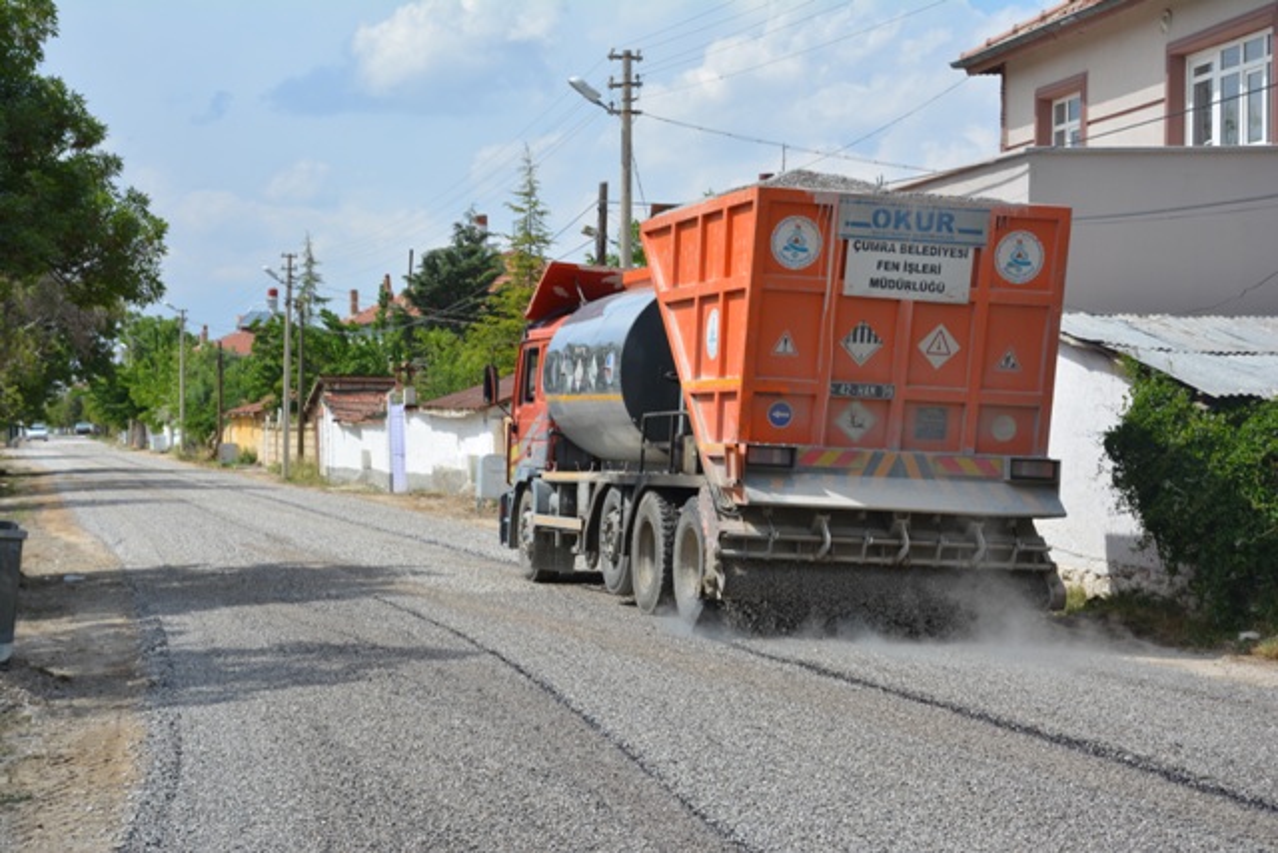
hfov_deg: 28.1
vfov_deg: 18.9
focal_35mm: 72
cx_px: 639
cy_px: 426
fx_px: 2556
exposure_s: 1/320
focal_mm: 48
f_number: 9
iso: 100
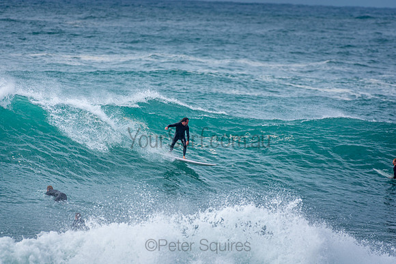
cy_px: 132
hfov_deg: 2.7
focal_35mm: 750
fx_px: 8252
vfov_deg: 1.8
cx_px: 198
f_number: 5.6
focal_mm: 500
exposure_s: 1/640
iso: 125
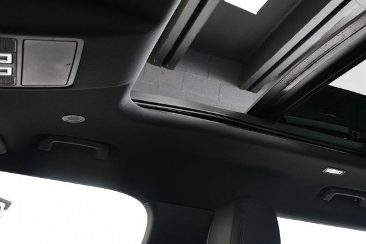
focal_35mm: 48
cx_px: 280
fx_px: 488
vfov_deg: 28.0
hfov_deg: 39.8
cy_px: 103
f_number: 4
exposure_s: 1/160
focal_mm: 18
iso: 100
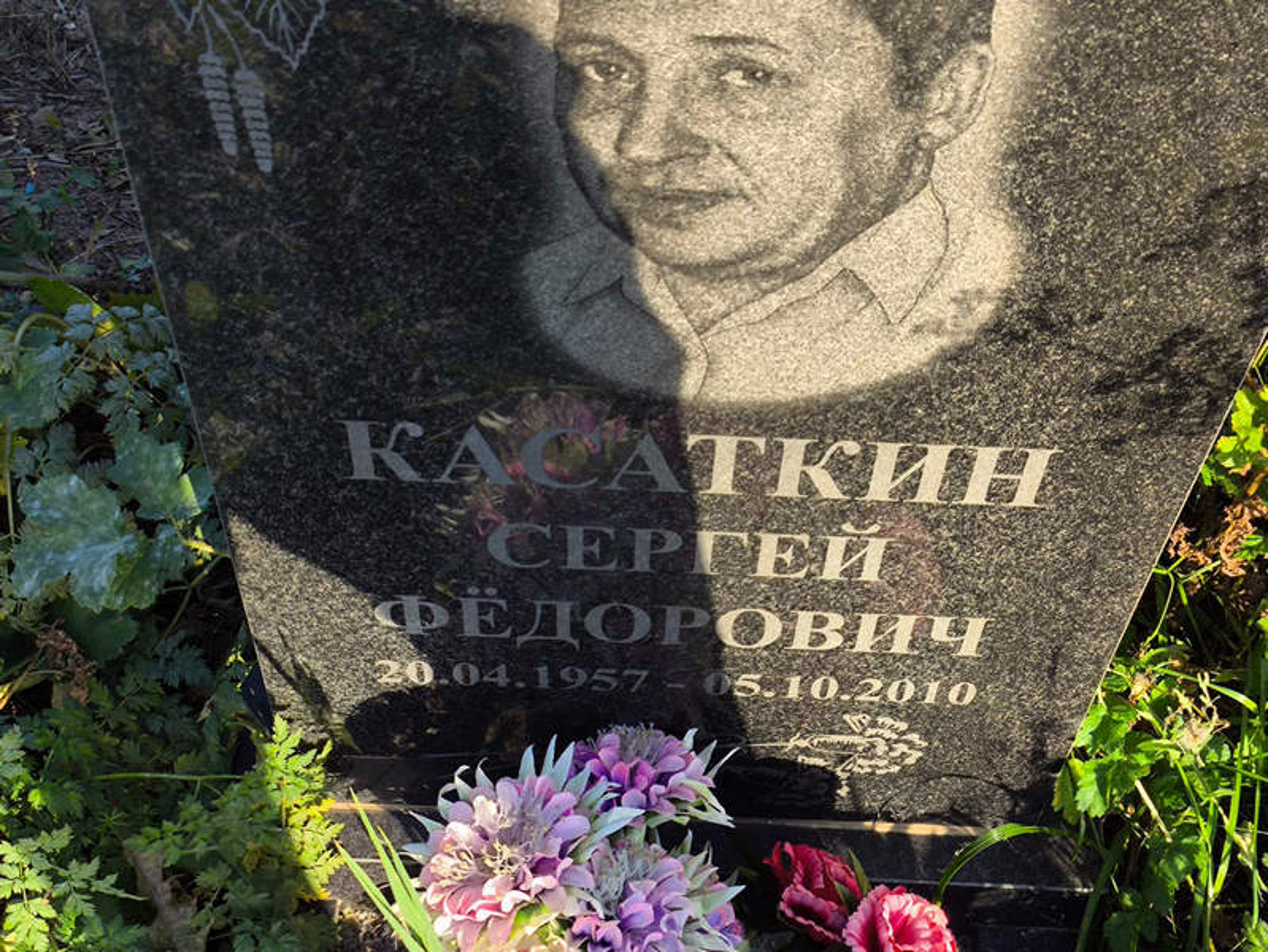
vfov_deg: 29.1
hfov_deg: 38.2
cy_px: 476
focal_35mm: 50
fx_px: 1832
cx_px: 634
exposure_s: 1/405
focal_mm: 4.71
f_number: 1.7
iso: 50
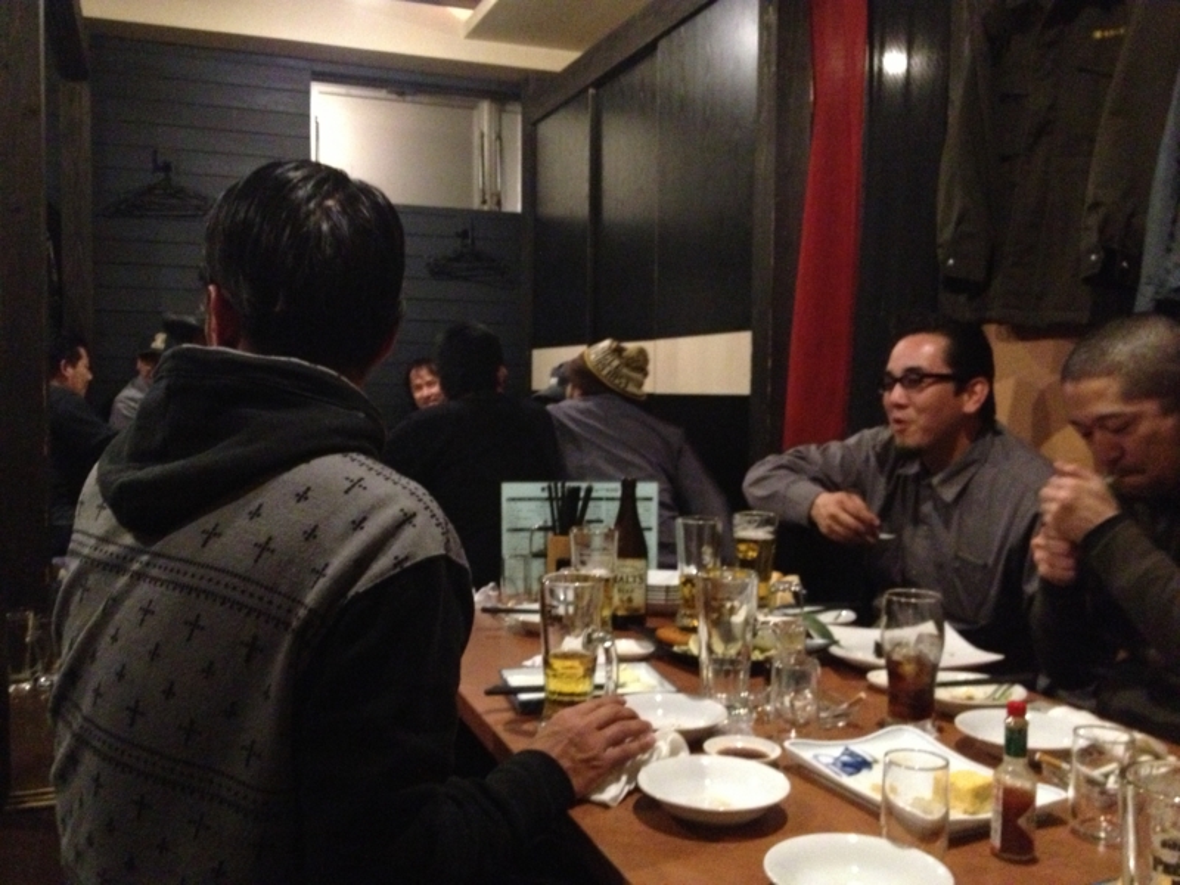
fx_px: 1193
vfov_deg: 40.7
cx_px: 590
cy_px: 442
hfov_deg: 52.6
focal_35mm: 35
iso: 800
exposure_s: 1/15
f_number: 2.4
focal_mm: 4.28
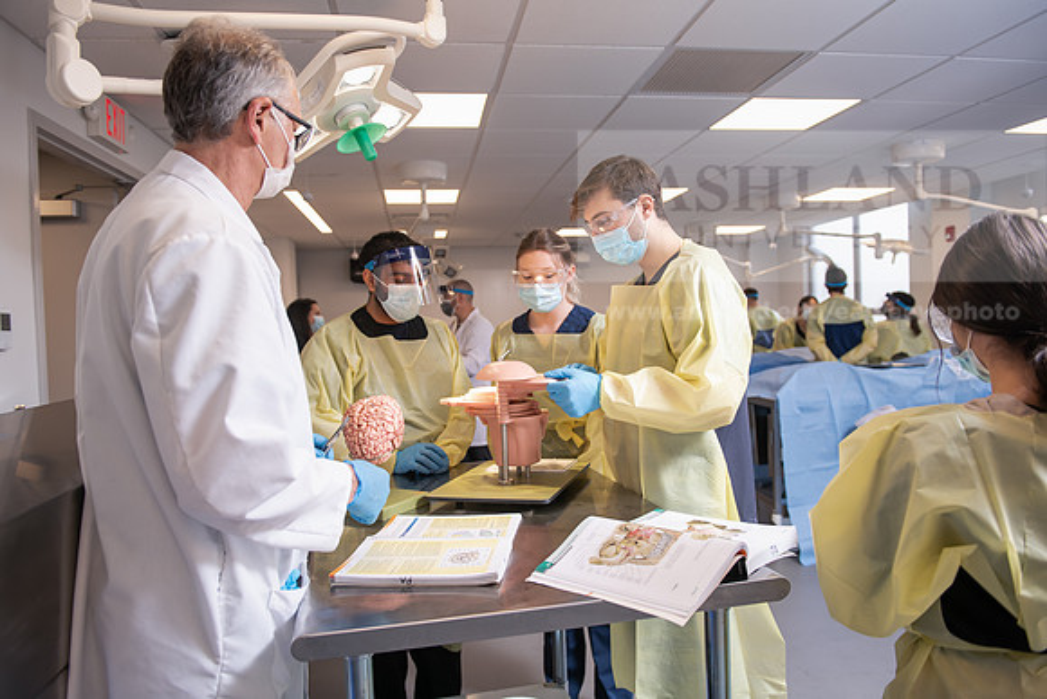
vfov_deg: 48.0
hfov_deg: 67.4
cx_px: 524
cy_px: 350
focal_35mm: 27
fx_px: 785
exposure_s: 1/200
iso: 320
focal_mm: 27
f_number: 3.5
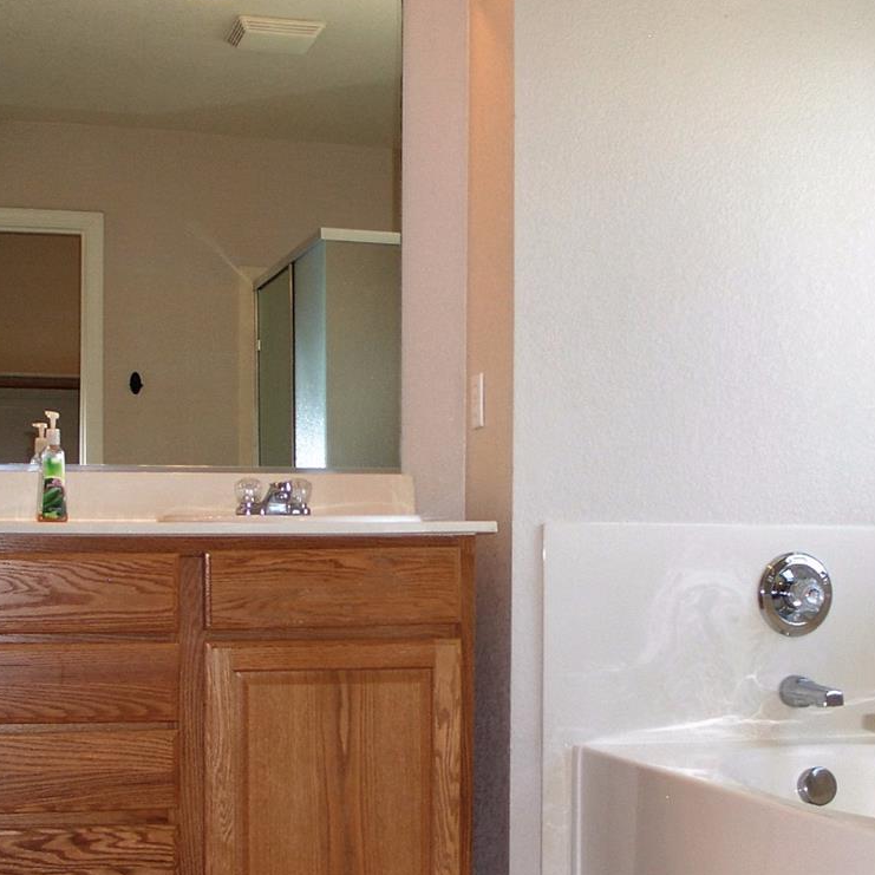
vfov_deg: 29.0
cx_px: 418
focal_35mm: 59
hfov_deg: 29.1
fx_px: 1687
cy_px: 542
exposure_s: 1/60
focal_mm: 7.1
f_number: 2.8
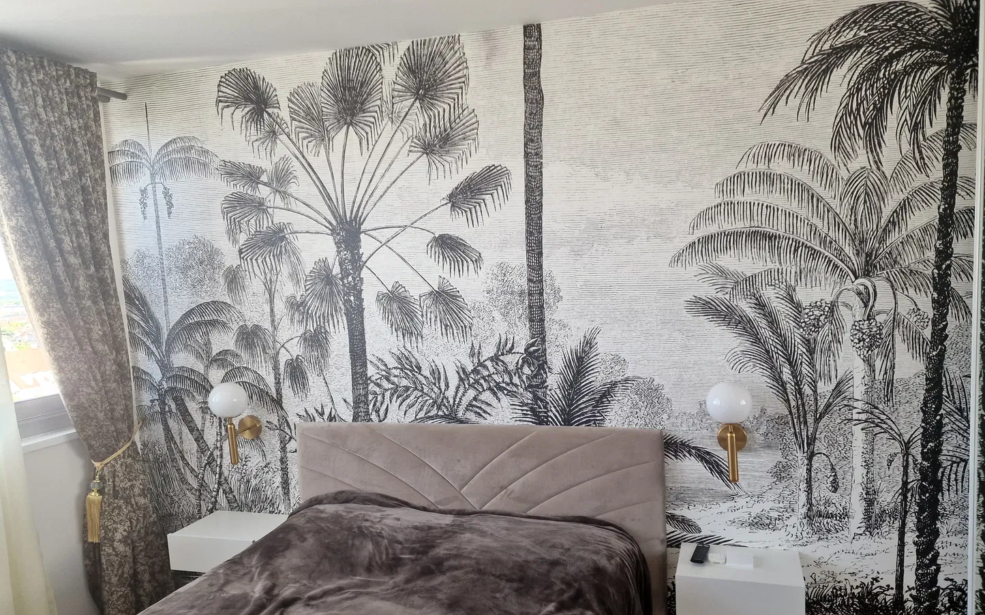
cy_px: 351
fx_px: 725
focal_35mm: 27
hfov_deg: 68.3
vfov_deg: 45.9
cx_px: 524
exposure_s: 1/180
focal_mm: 6.4
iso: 200
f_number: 1.8
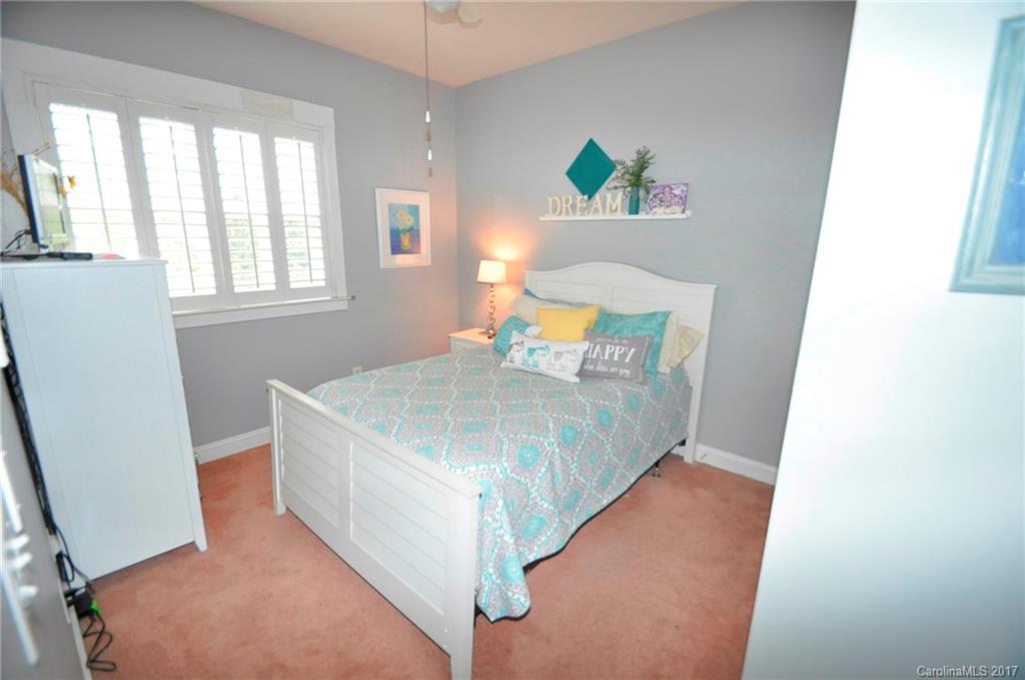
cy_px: 340
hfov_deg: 100.5
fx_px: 426
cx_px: 512
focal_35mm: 15
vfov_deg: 77.1
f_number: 4
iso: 800
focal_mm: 10
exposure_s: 1/60
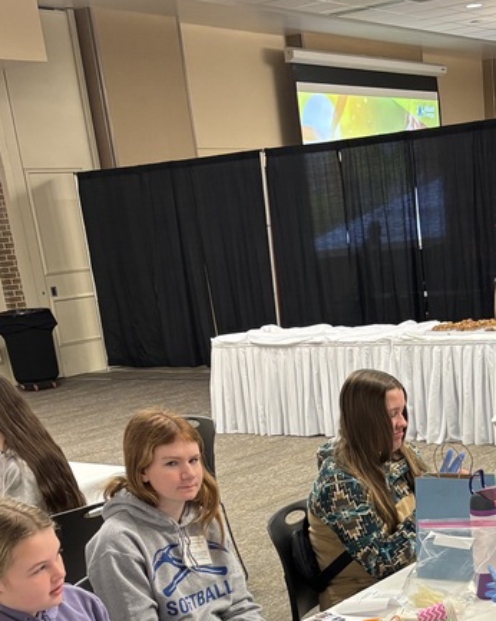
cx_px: 426
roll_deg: +5.7
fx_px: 1102
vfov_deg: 28.8
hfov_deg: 24.8
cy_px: 668
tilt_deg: -21.1
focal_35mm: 60
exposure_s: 1/60
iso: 160
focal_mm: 5.96
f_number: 1.6
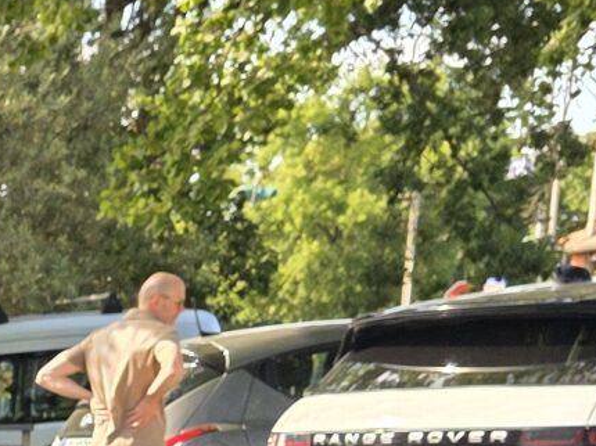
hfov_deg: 11.8
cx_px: -836
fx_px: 2357
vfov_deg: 9.1
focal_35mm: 137
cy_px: 1248
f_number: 1.7
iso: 40
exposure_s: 1/359
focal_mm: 6.3
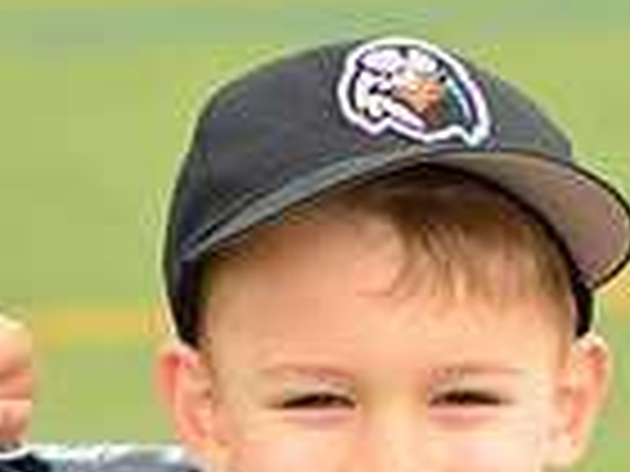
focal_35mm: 675
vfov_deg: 2.2
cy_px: 735
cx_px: 436
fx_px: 12285
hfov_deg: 2.9
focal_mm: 170
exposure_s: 1/200
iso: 250
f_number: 8
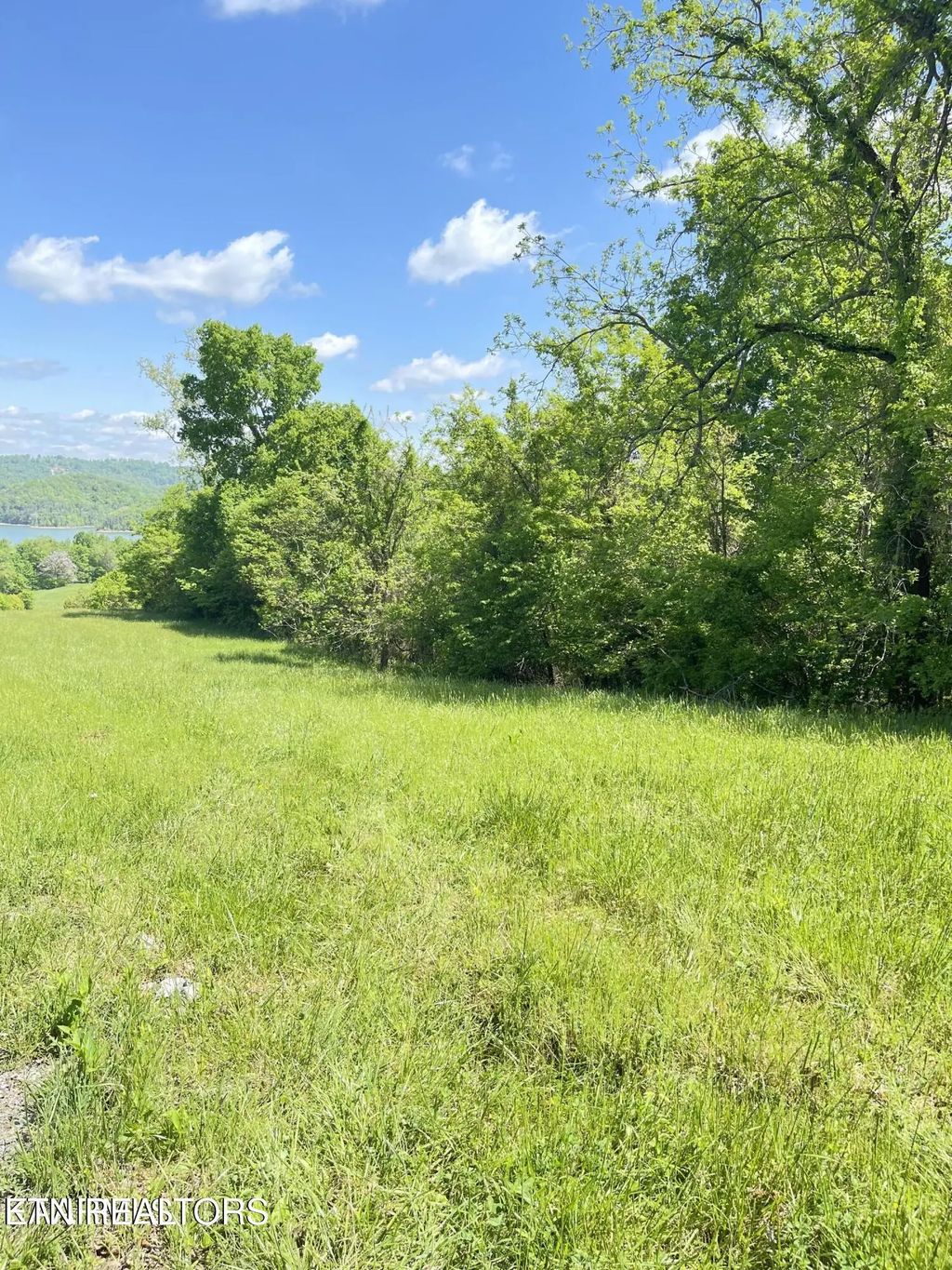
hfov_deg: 53.1
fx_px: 953
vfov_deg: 67.3
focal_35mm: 26
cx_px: 476
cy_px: 635
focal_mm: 5.1
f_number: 1.6
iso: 32
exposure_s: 1/621
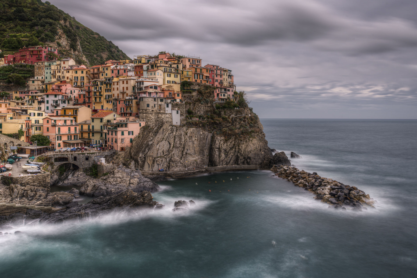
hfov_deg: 63.6
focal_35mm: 29
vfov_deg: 45.0
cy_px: 139
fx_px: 336
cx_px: 208
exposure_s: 25
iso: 100
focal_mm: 29
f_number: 13
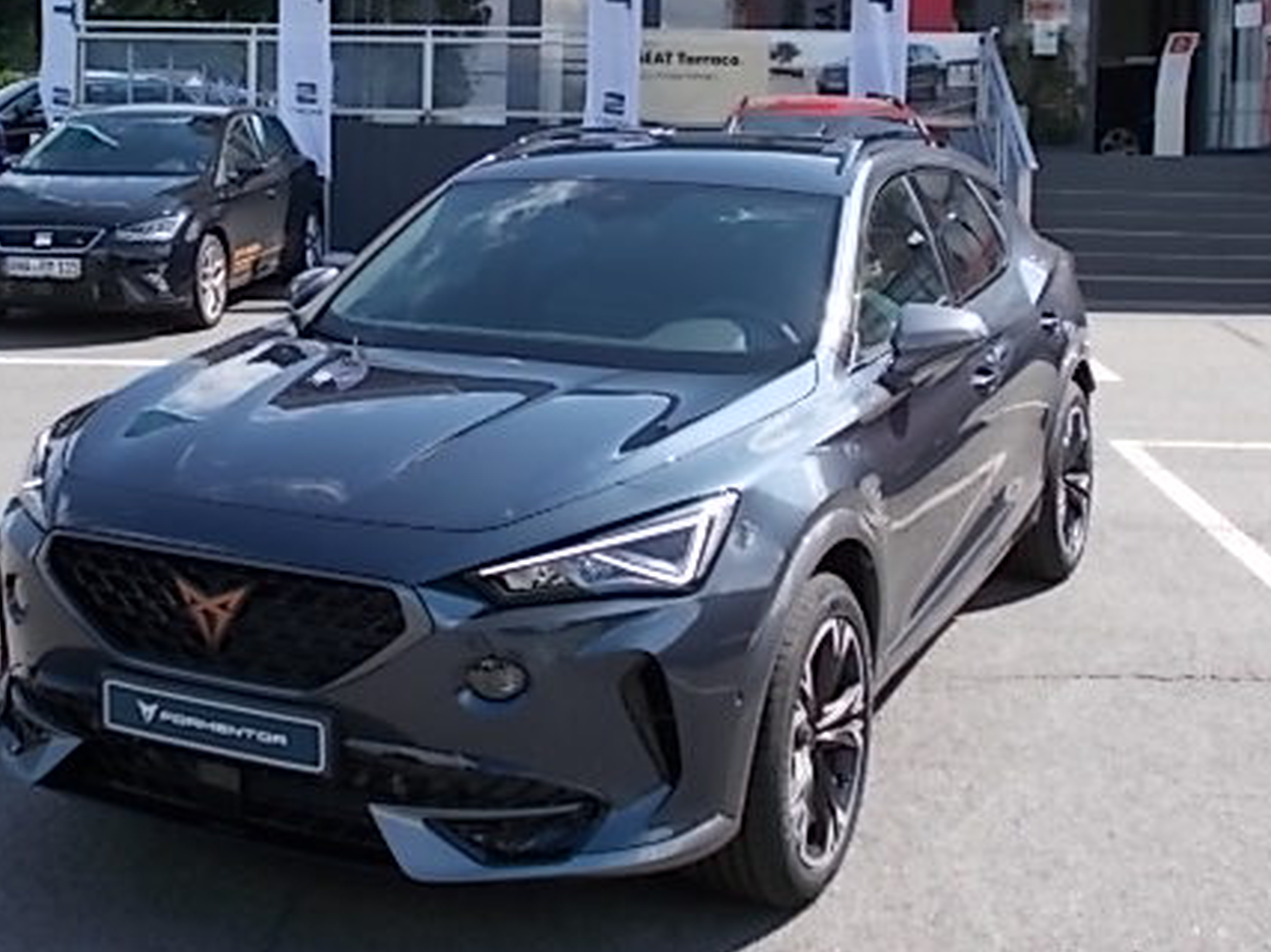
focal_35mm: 51
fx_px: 1872
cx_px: 506
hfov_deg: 37.4
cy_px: 247
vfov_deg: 28.2
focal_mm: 6
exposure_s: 1/500
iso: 80
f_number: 3.6
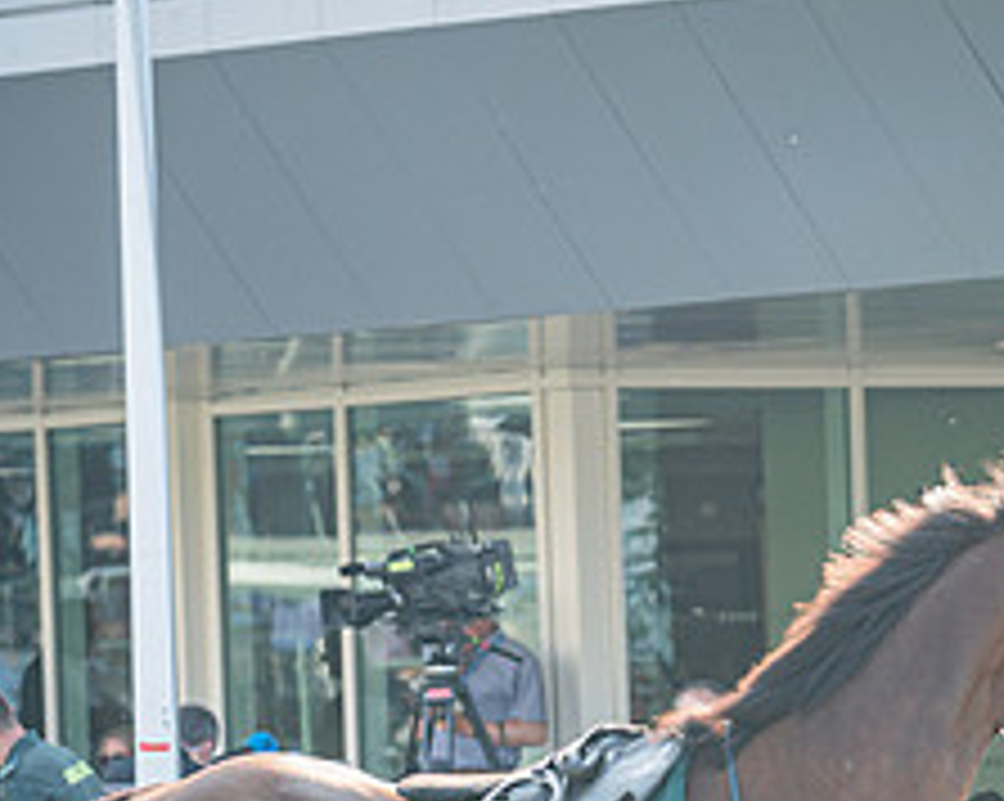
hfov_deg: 5.0
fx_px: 11460
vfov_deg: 4.0
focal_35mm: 386
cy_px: 827
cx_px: 898
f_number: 5
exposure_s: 1/320
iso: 200
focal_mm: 135
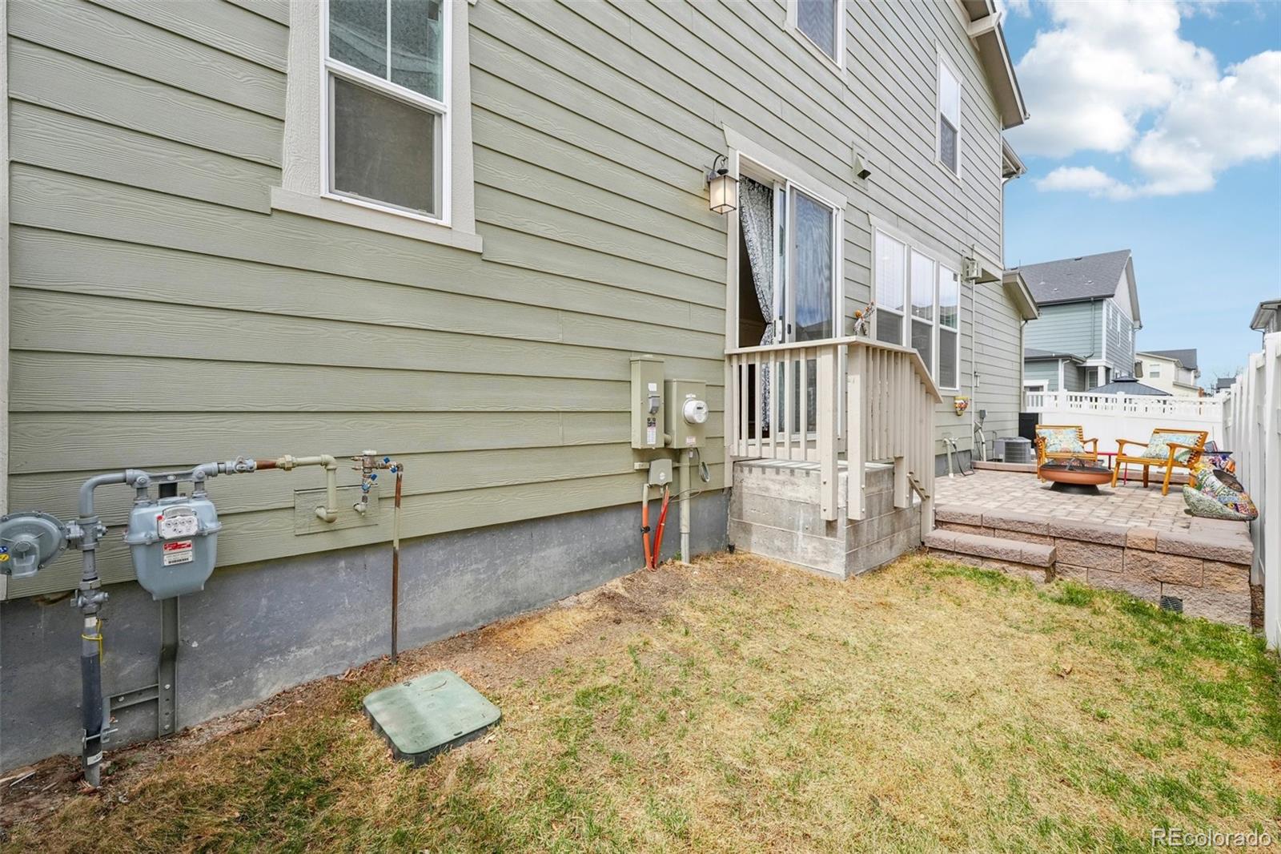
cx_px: 640
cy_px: 427
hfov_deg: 100.4
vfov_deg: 77.3
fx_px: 534
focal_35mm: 15
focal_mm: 10
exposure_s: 1/320
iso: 800
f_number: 8
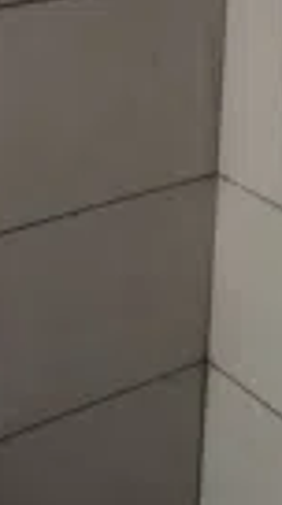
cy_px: -37
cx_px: -48
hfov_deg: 15.1
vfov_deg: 25.7
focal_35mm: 77
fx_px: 1029
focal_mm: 6.76
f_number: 1.78
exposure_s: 1/30
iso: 1000
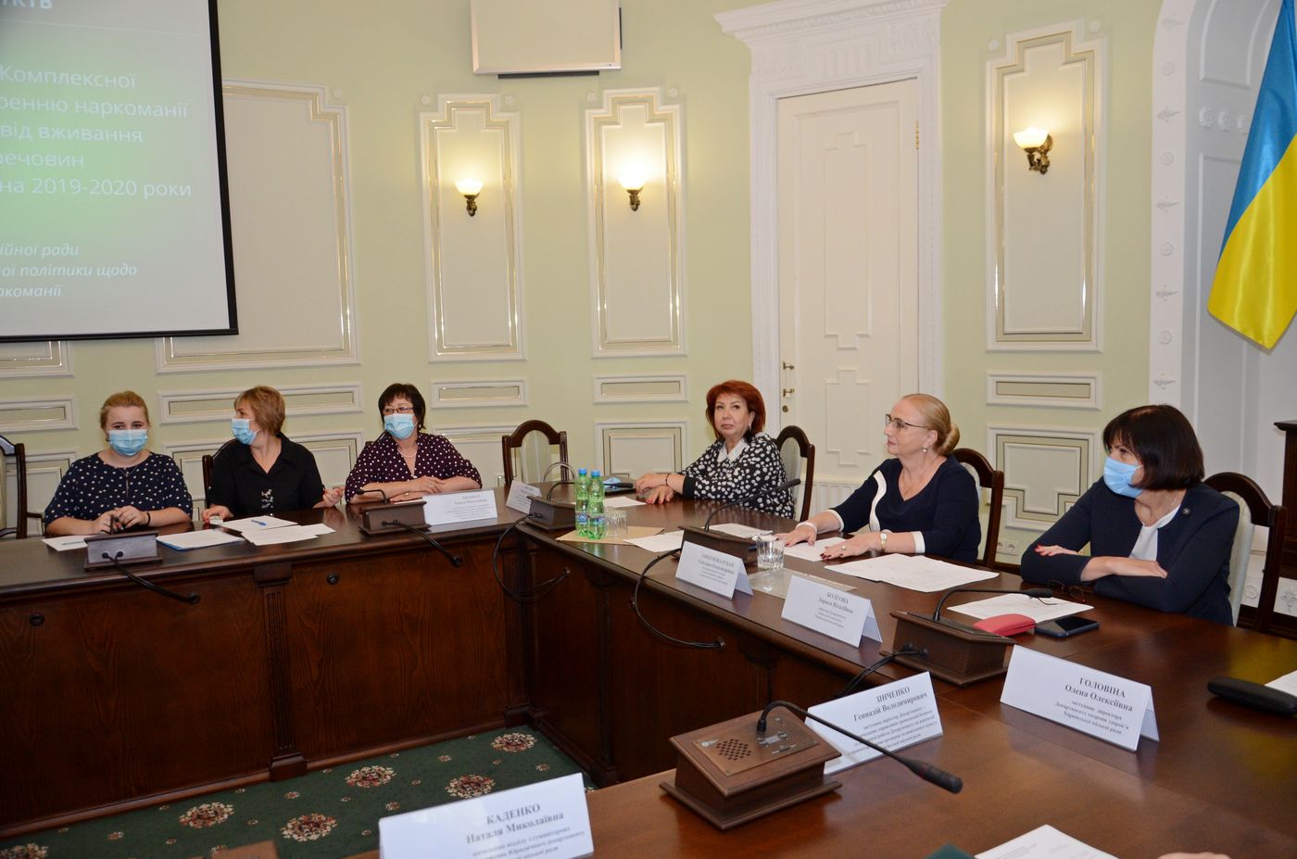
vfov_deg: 47.7
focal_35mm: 27
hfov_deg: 67.5
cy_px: 430
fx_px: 971
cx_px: 648
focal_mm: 18
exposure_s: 1/250
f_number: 3.5
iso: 1000
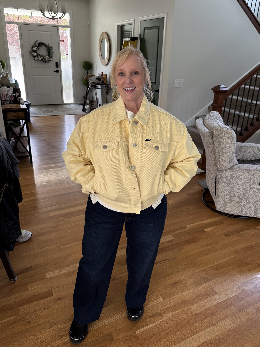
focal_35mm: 26
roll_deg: -2.3
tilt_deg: -21.7
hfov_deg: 53.1
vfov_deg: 67.2
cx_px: 132
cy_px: 159
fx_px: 260
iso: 160
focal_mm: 6.76
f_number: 1.78
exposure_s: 1/121
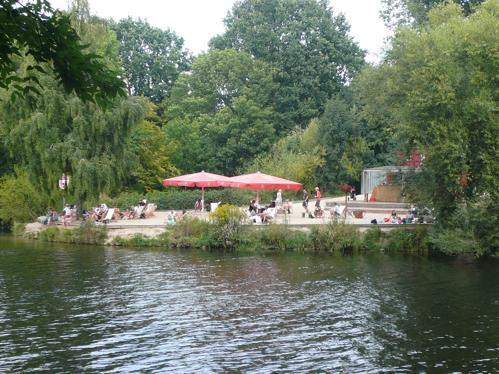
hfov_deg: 29.8
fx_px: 937
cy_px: 187
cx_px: 250
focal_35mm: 65
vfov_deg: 22.6
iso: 100
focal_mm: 8.8
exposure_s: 1/160
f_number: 3.8
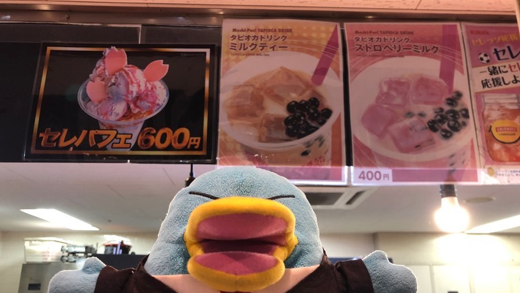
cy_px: 157
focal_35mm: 31
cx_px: 260
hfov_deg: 62.6
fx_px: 428
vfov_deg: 37.8
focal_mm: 3.99
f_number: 1.8
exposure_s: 1/17
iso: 40
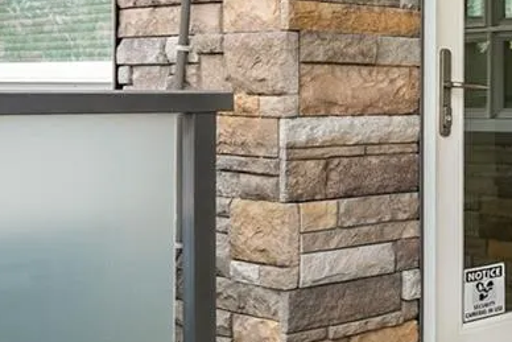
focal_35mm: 66
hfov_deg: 22.9
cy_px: 116
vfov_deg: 20.6
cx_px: 822
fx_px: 939
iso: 125
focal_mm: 16
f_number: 4
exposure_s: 1/125
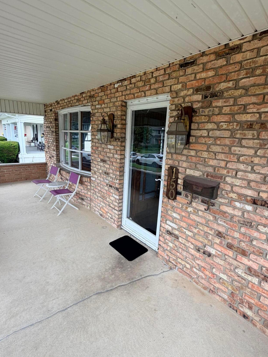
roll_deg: -4.0
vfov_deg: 91.0
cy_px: 173
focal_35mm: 17
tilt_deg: -10.8
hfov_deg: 74.4
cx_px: 150
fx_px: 176
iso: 40
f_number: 2.2
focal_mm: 2.22
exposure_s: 1/144
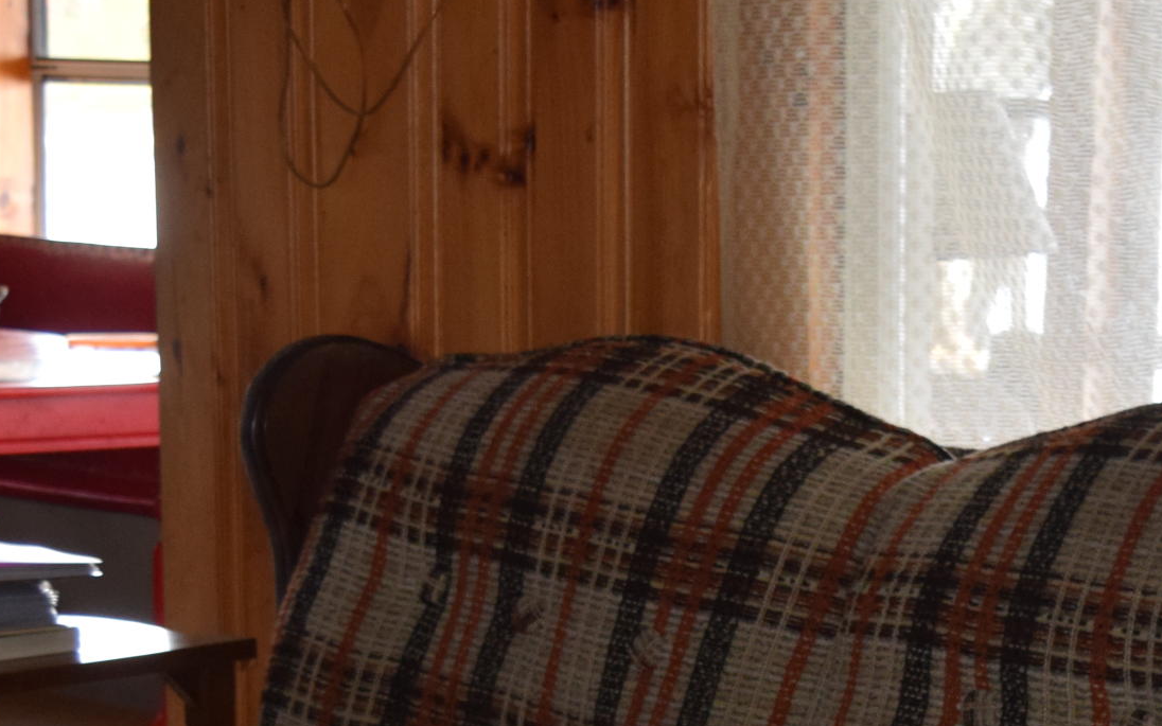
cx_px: 830
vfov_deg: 10.6
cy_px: 893
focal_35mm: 121
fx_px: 3844
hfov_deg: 17.1
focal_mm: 29
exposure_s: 1/80
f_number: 4.5
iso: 800
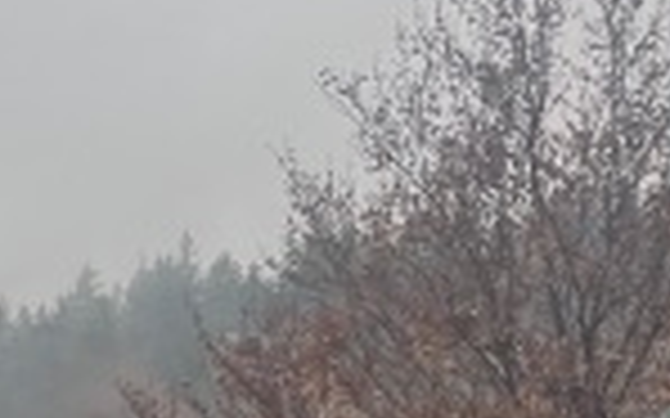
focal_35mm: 148
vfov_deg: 8.5
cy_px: 778
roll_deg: -0.9
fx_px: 2701
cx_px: -845
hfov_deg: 11.9
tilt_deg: +11.8
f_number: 1.6
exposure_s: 1/258
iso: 32
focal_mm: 4.2
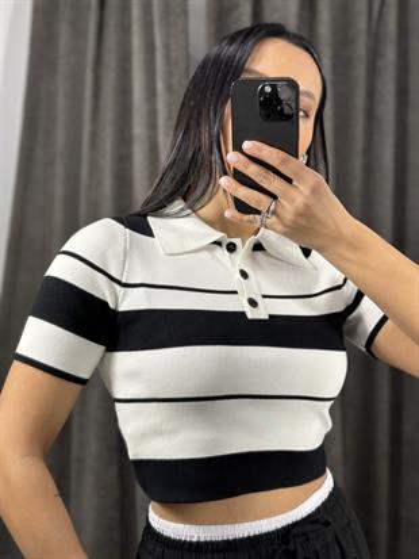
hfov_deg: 30.3
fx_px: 774
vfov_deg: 39.6
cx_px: 210
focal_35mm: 48
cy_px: 280
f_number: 1.78
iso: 80
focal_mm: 6.86
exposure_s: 1/100
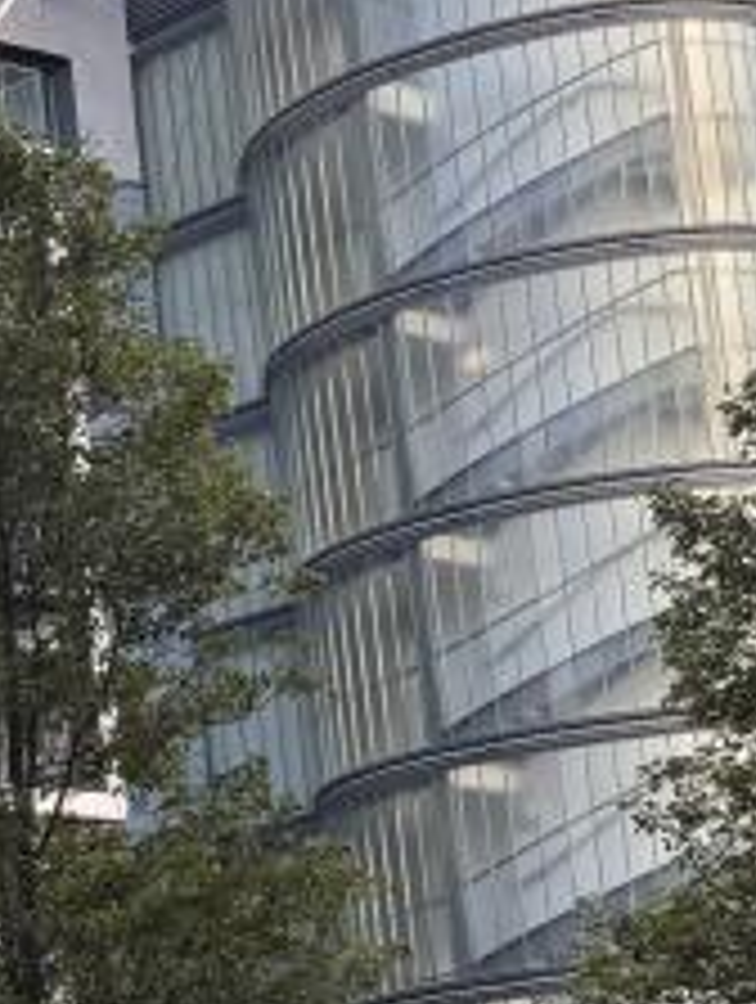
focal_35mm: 110
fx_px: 3194
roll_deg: +3.2
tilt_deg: +7.1
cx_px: -1314
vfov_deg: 17.3
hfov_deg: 10.6
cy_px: 1099
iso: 80
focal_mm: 6.76
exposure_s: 1/329
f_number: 1.78
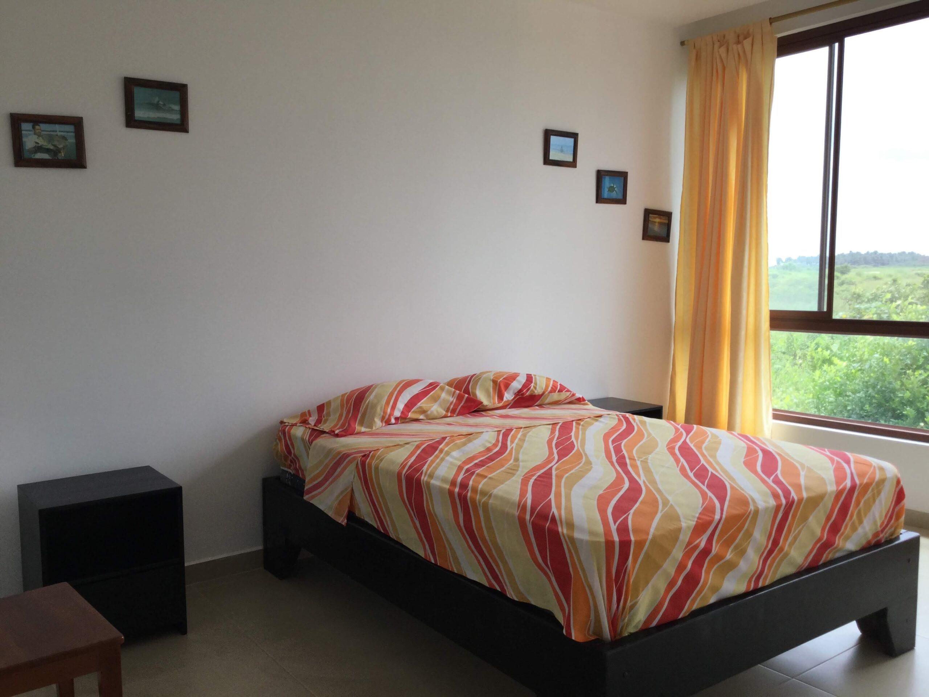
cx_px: 464
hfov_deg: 58.4
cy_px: 348
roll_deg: +0.0
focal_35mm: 31
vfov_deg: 45.4
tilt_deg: -4.8
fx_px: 832
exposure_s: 1/218
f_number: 2.4
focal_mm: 3.3
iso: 25
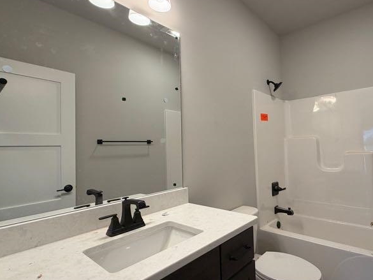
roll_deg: +1.8
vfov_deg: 66.0
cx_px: 234
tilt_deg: +1.1
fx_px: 216
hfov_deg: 80.2
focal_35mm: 20
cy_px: 140
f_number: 2.2
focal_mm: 2.22
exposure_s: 1/120
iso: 200
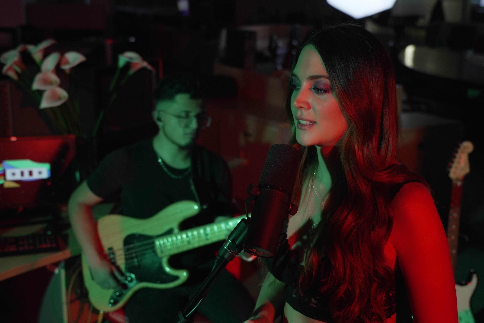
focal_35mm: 49
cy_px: 162
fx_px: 659
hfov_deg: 40.3
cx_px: 242
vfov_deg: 27.6
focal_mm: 49
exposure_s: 1/200
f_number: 4.5
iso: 2500
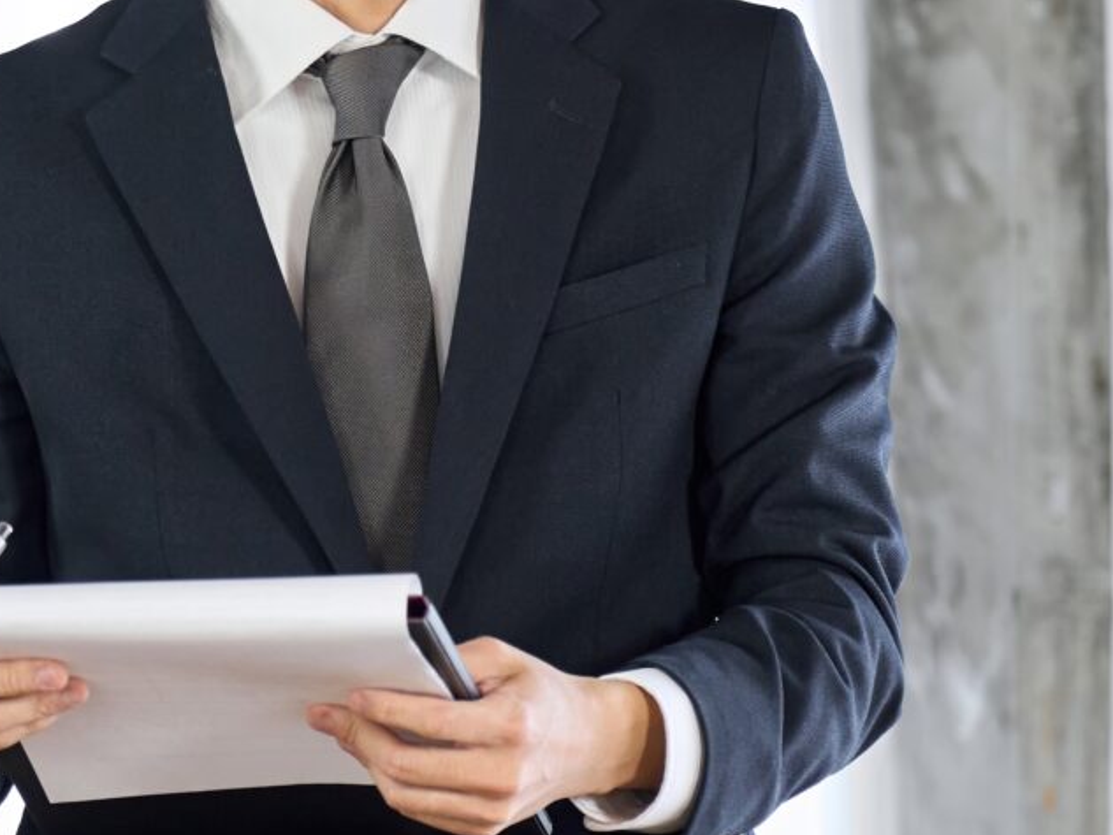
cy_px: 514
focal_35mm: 307
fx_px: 9873
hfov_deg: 6.4
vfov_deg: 4.8
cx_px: 227
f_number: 2.5
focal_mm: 79
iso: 640
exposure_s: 1/125
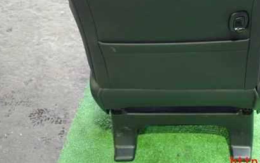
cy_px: 27
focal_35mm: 56
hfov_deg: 35.7
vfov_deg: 22.8
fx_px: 397
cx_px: 183
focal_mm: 6.37
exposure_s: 1/15
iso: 800
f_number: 2.5
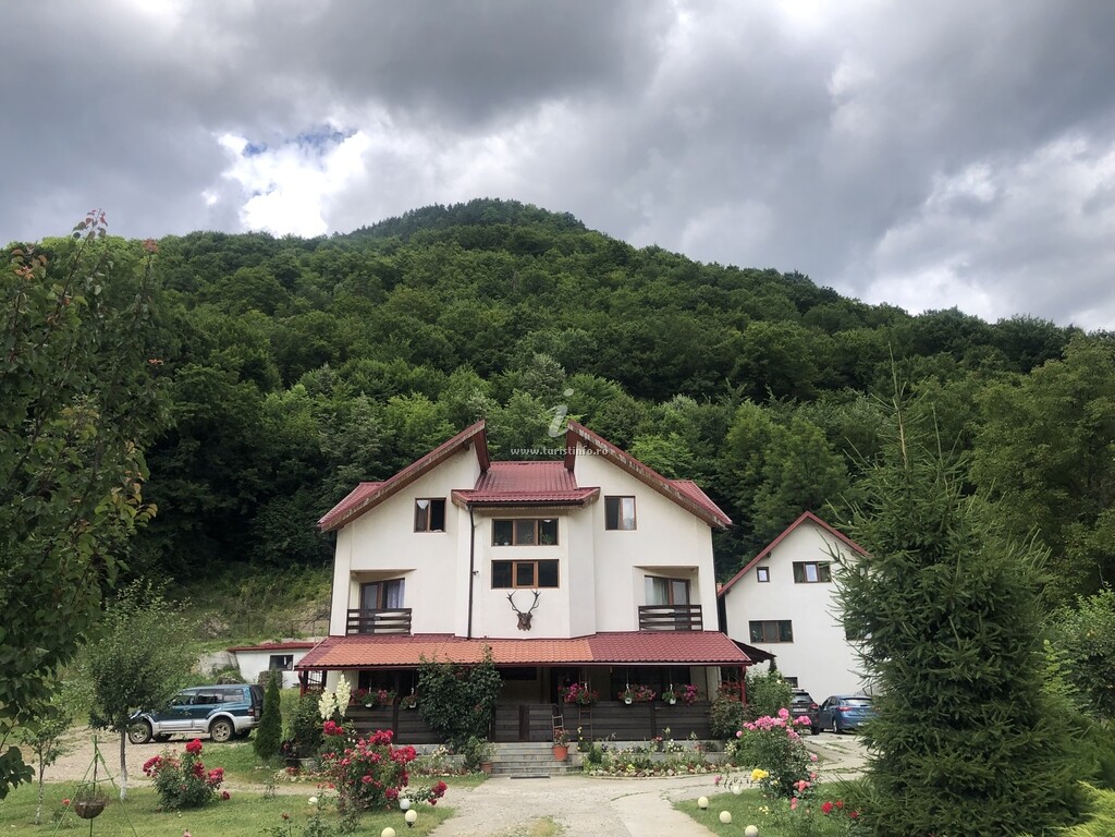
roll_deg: +0.9
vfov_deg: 49.7
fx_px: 902
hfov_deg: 63.4
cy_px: 418
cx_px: 558
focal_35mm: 28
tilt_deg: +18.6
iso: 20
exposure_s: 1/1600
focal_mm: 4
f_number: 1.8
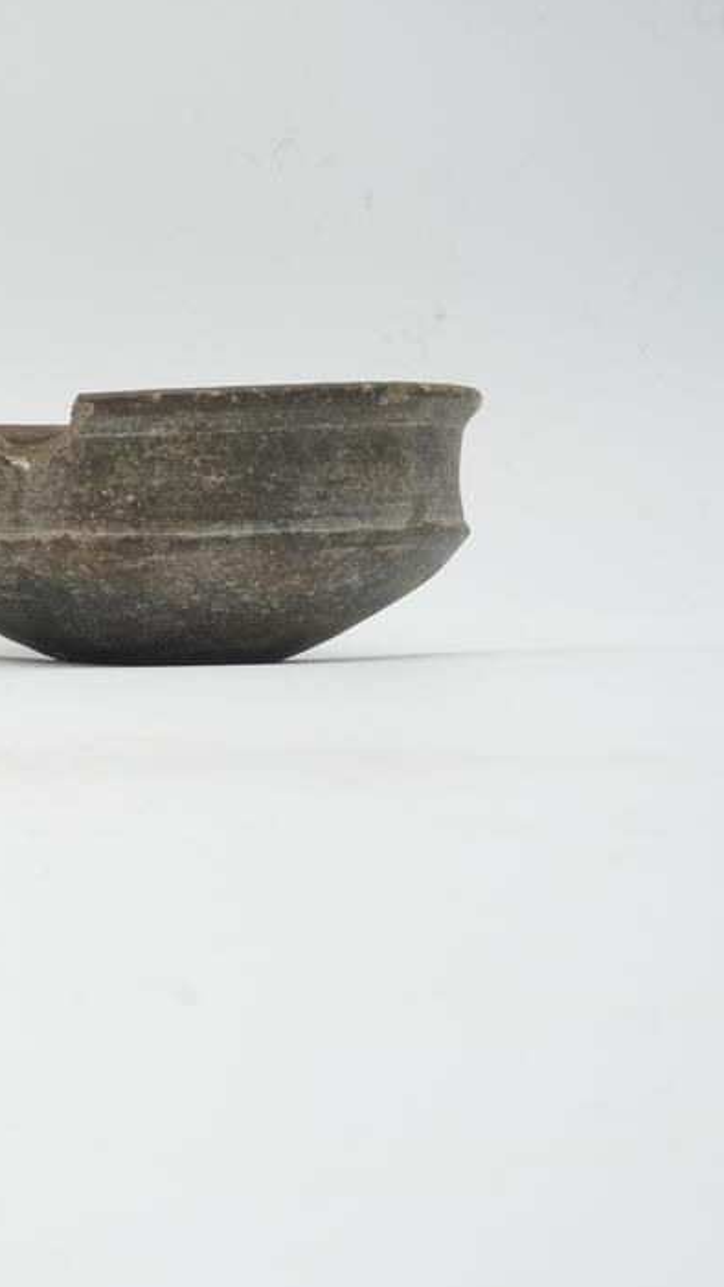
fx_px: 2489
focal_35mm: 73
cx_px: -373
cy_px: 582
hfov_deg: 15.3
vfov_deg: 29.0
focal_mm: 25
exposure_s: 1/10
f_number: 16
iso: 100
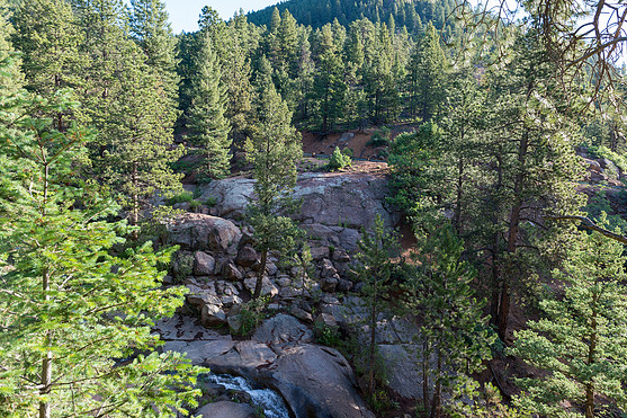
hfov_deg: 71.5
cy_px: 212
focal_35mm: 25
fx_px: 435
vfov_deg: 51.3
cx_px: 325
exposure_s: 1/100
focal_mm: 24
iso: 320
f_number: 6.3
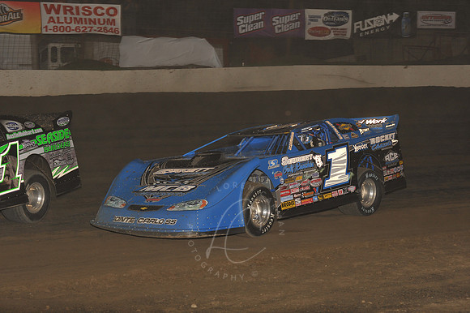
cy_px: 156
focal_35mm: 86
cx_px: 235
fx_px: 1122
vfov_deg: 15.9
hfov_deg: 23.7
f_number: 6.3
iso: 640
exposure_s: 1/320
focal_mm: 86
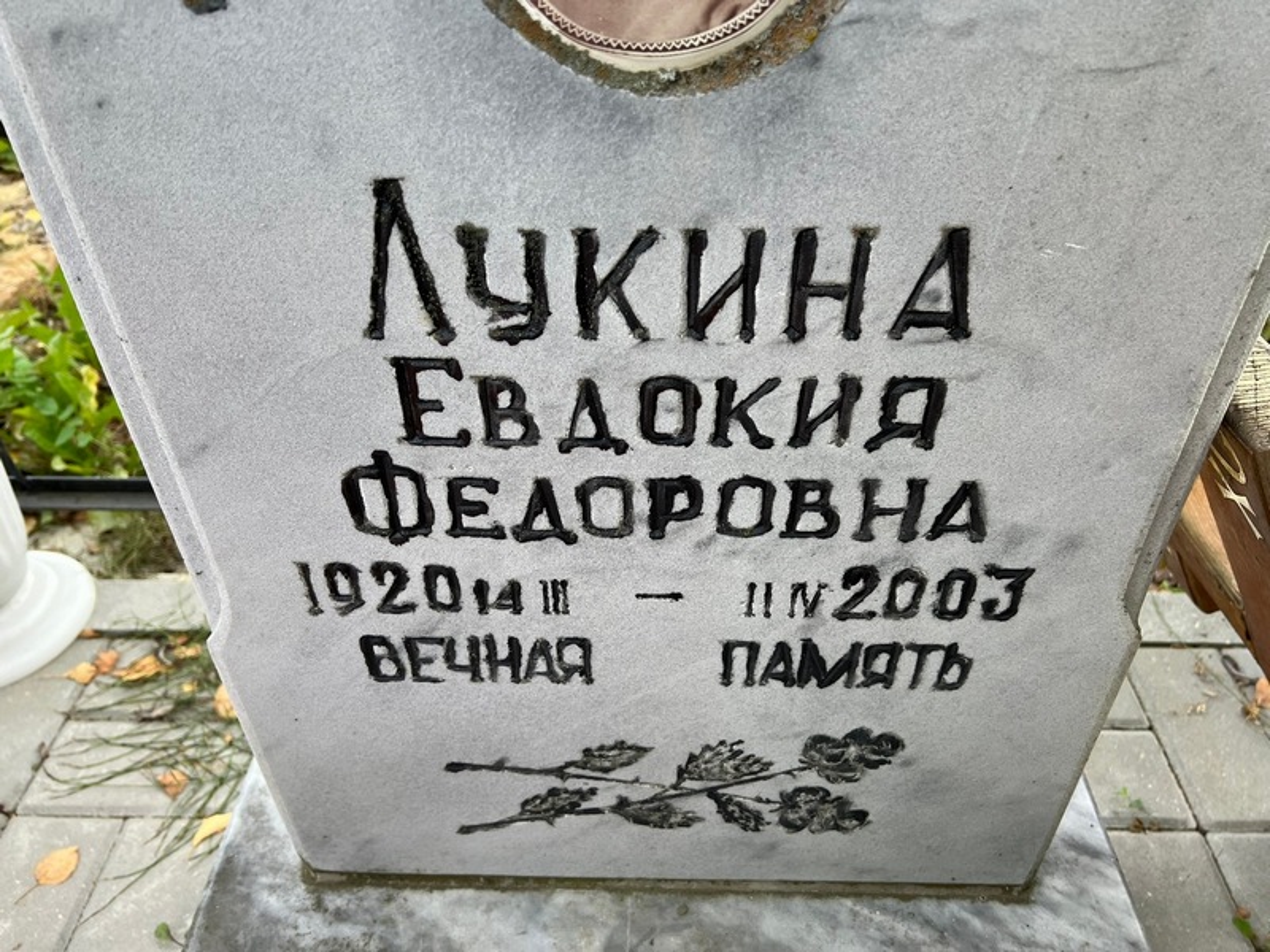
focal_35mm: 26
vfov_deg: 53.1
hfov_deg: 67.3
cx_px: 635
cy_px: 476
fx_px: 954
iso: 50
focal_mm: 5.7
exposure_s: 1/674
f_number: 1.5
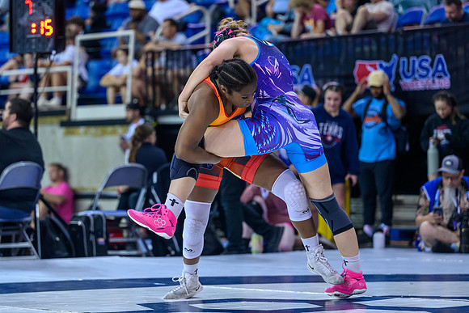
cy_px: 159
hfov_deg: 13.6
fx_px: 1966
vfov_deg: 9.1
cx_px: 168
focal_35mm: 151
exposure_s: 1/800
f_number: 2.8
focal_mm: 115
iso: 3200
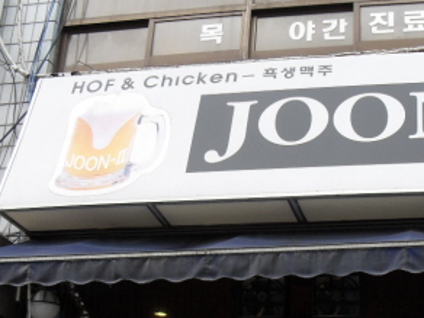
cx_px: 344
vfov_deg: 22.2
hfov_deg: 29.1
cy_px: 265
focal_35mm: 65
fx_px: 796
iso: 100
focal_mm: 6.3
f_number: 2.8
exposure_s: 1/45
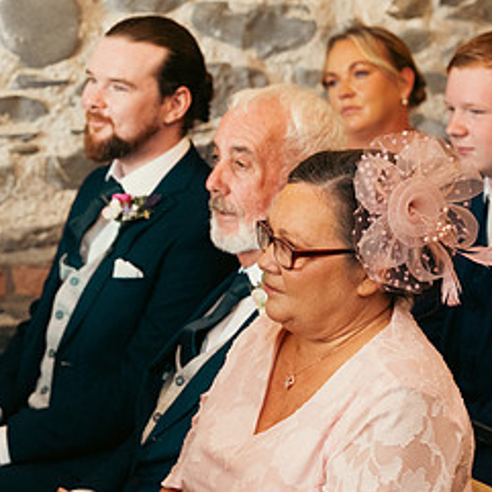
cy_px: 381
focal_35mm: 143
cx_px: 269
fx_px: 2299
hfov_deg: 12.2
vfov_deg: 12.2
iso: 2500
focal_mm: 70
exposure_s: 1/160
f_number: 3.5
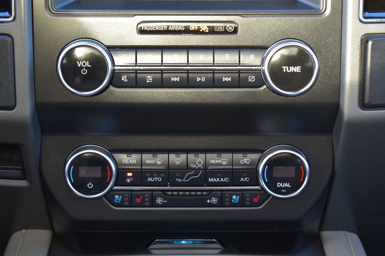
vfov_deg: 16.5
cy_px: 128
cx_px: 192
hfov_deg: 24.6
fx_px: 882
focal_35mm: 82
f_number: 6.3
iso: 400
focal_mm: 55
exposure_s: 1/20
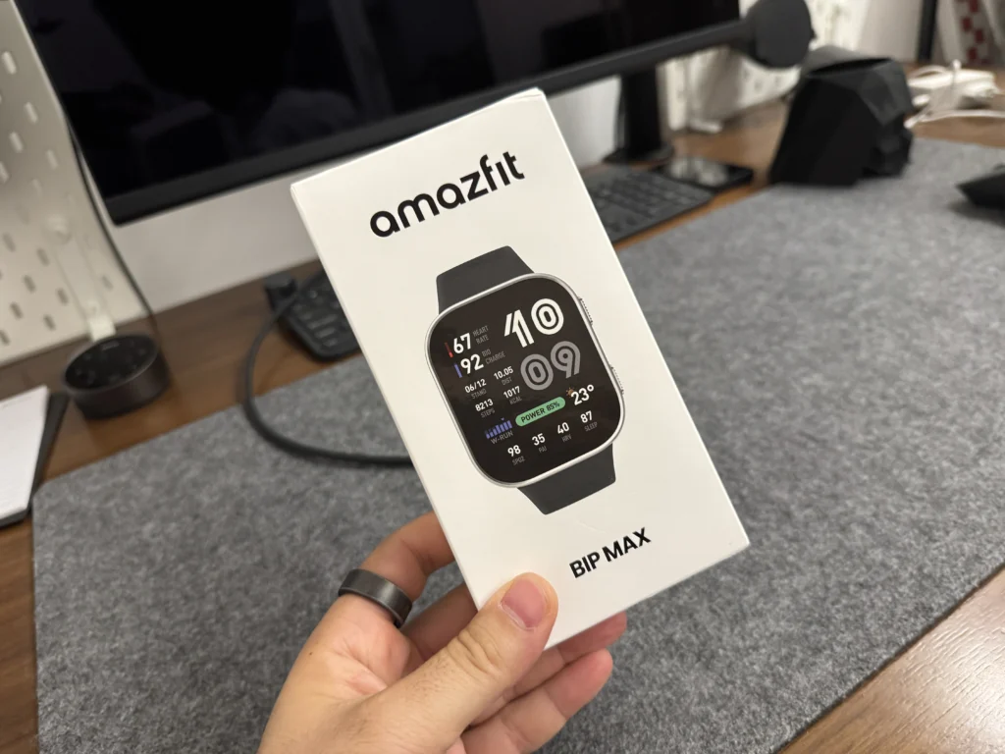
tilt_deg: -30.8
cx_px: 502
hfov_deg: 71.6
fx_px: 697
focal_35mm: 24
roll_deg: +11.1
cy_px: 377
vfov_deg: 56.8
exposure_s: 1/50
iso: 400
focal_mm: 6.76
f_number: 1.78
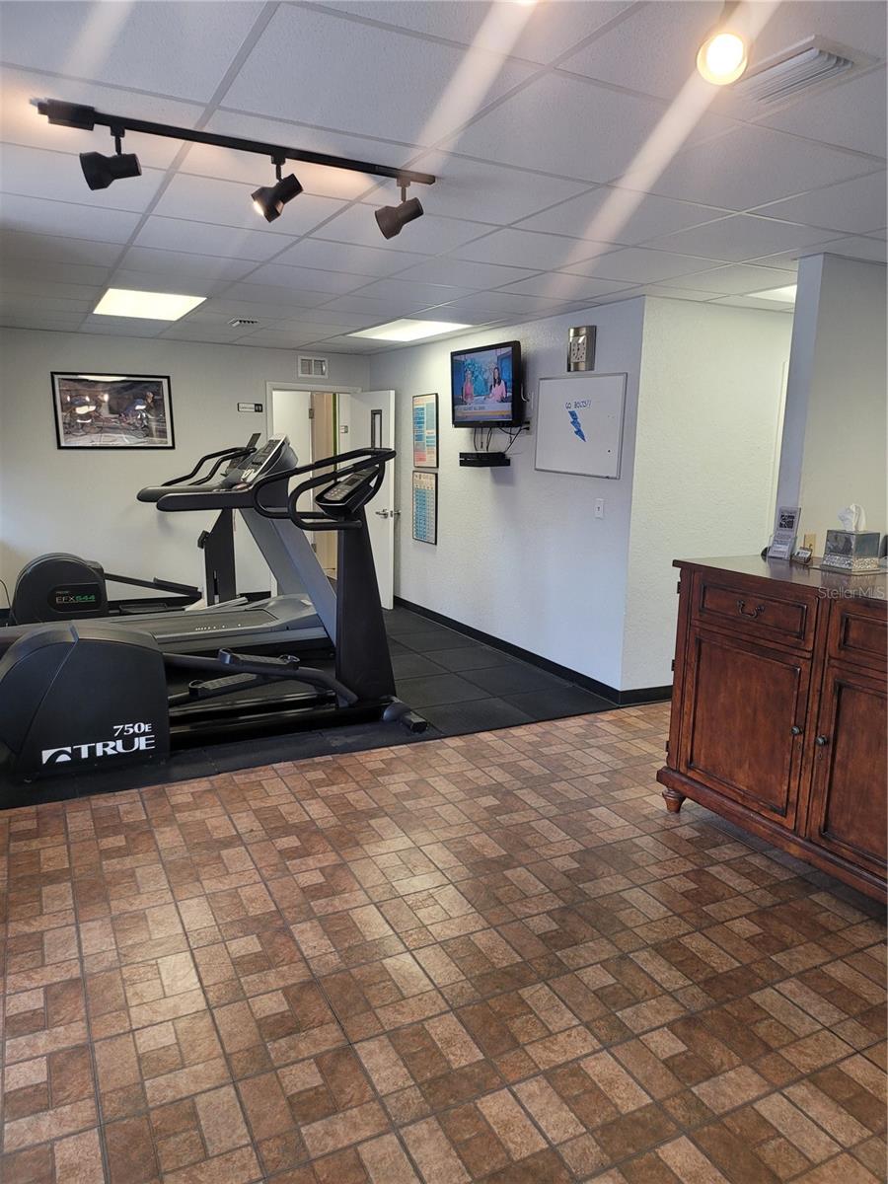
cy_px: 592
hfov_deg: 53.1
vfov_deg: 67.3
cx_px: 444
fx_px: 889
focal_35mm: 26
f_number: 1.8
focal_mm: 5
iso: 200
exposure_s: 1/120
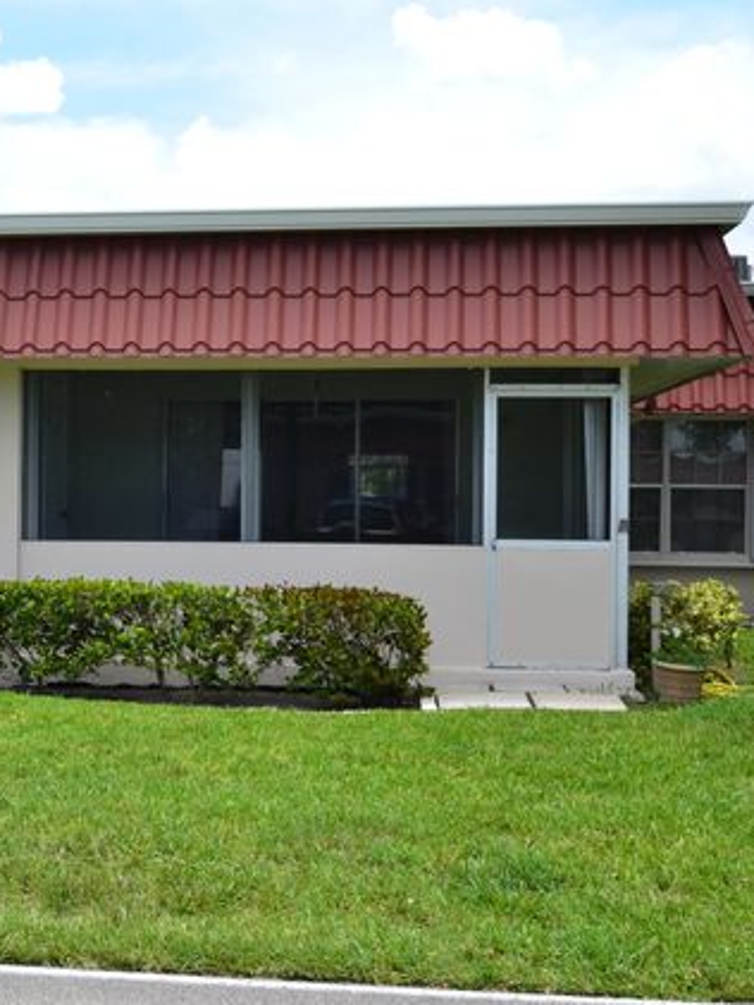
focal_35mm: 57
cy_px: 507
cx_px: 105
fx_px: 1655
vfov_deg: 33.8
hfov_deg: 25.0
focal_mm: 26
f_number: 11
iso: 400
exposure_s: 1/400
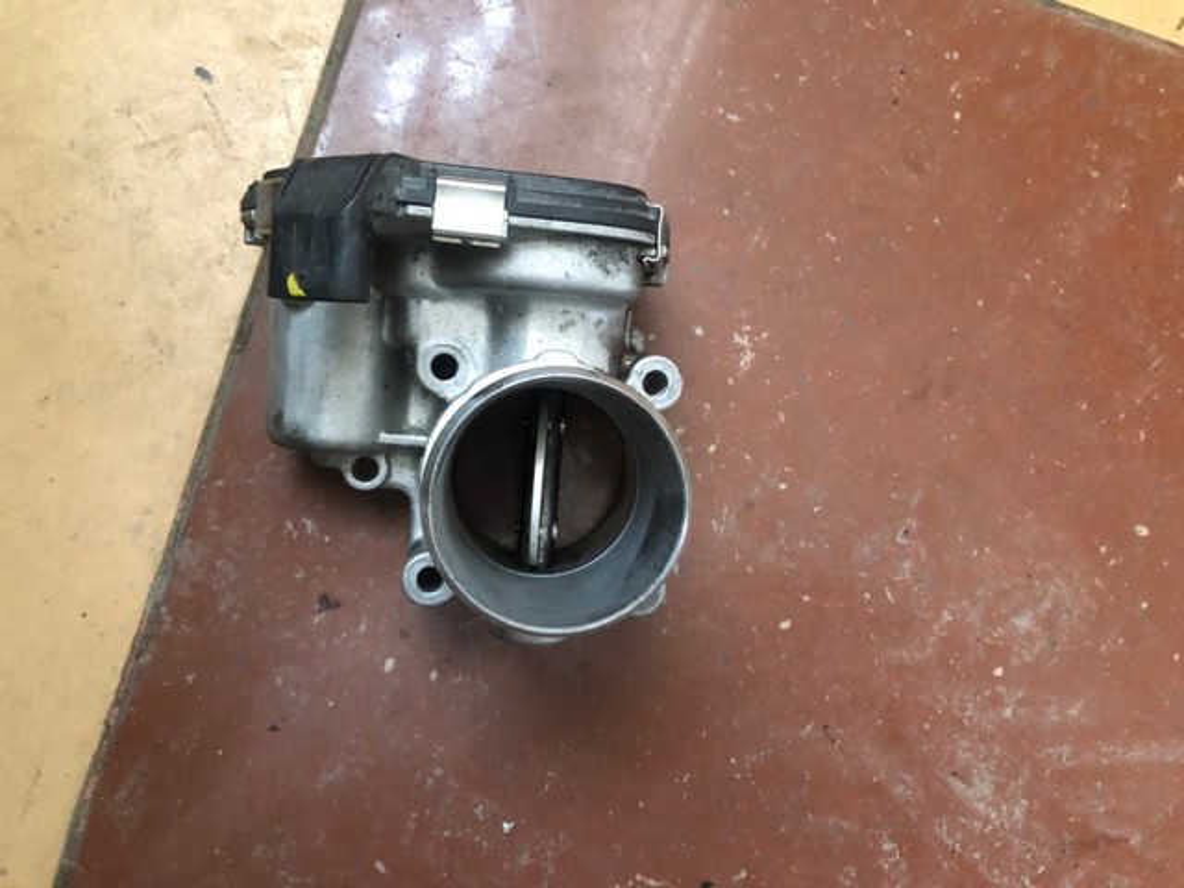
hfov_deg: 63.4
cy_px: 444
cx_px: 592
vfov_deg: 49.7
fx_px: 958
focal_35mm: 28
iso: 100
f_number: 1.8
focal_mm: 4
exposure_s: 1/5
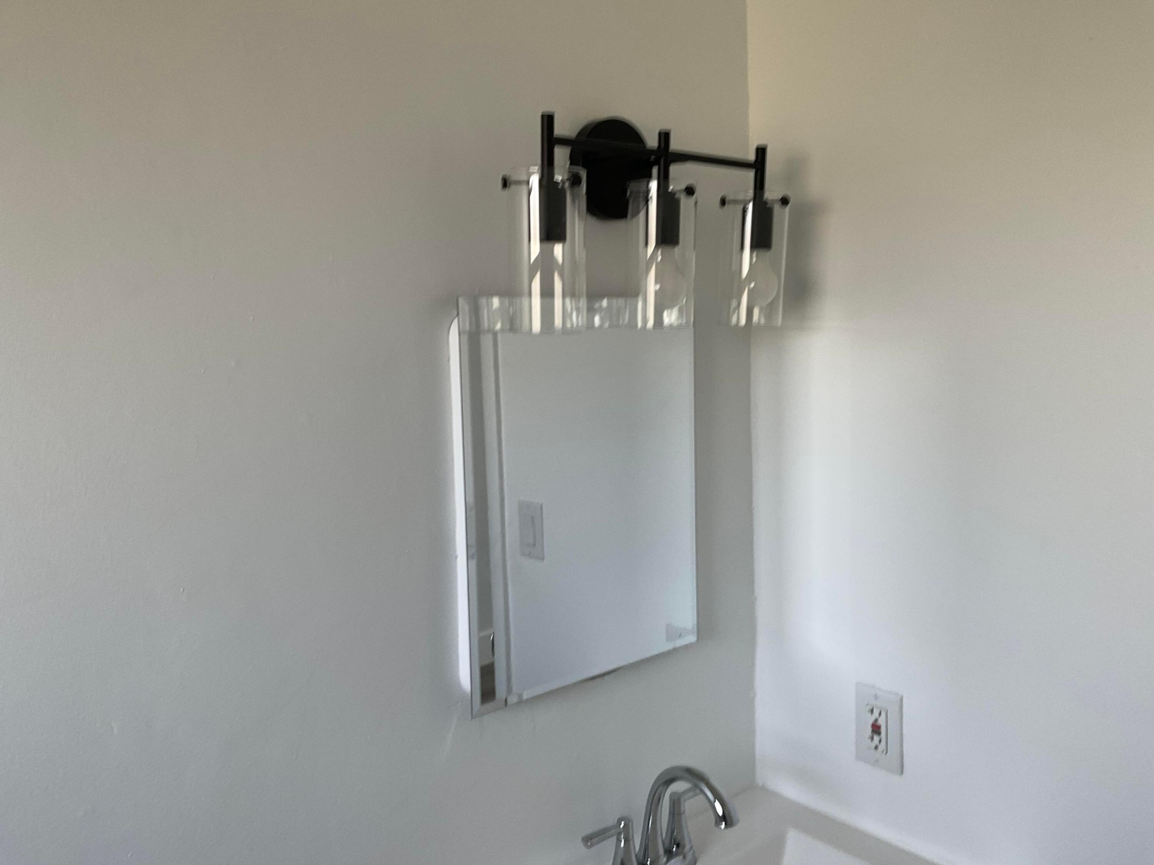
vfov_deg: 48.2
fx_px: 967
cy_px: 432
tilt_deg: -5.2
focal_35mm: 29
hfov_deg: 61.7
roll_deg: +1.9
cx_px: 577
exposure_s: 1/60
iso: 40
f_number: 1.8
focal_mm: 3
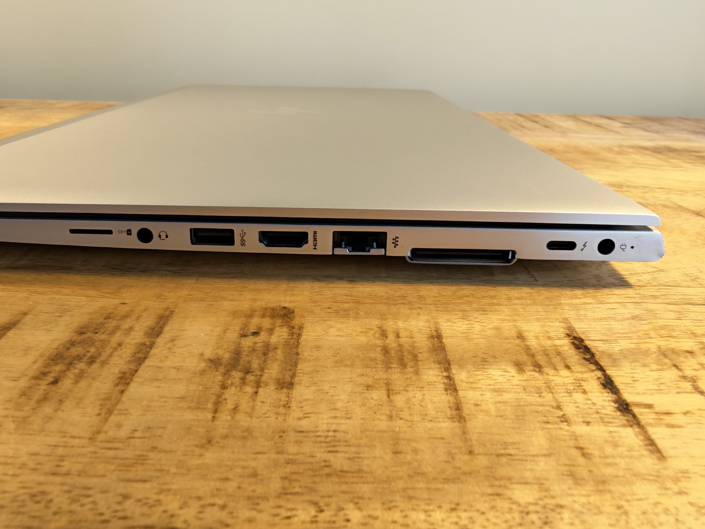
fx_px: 468
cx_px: 352
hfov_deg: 73.9
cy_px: 264
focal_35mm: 23
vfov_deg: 58.9
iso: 160
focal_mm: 1.82
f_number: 2
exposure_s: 1/33
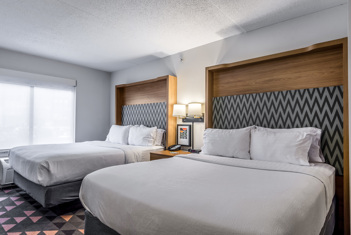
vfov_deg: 62.0
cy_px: 118
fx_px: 195
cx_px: 176
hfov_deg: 84.0
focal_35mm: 20
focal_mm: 20
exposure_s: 1/50
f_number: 8
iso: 400
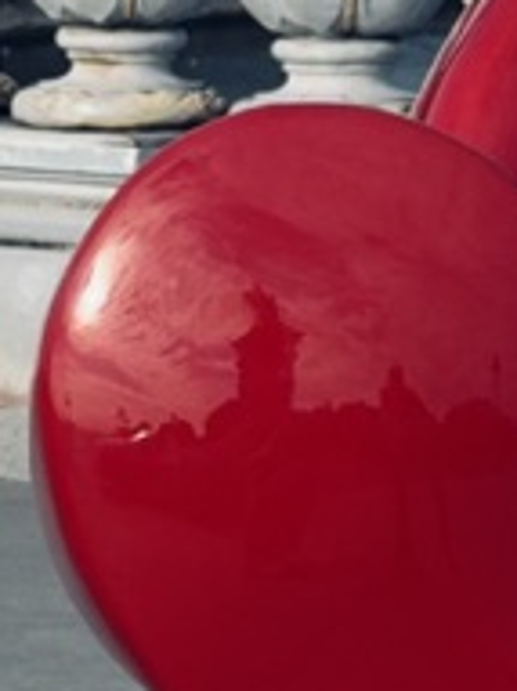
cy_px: -402
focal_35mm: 352
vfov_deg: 5.6
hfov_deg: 4.2
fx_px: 7017
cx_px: 788
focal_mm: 6.76
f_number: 1.78
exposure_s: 1/5587
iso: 64
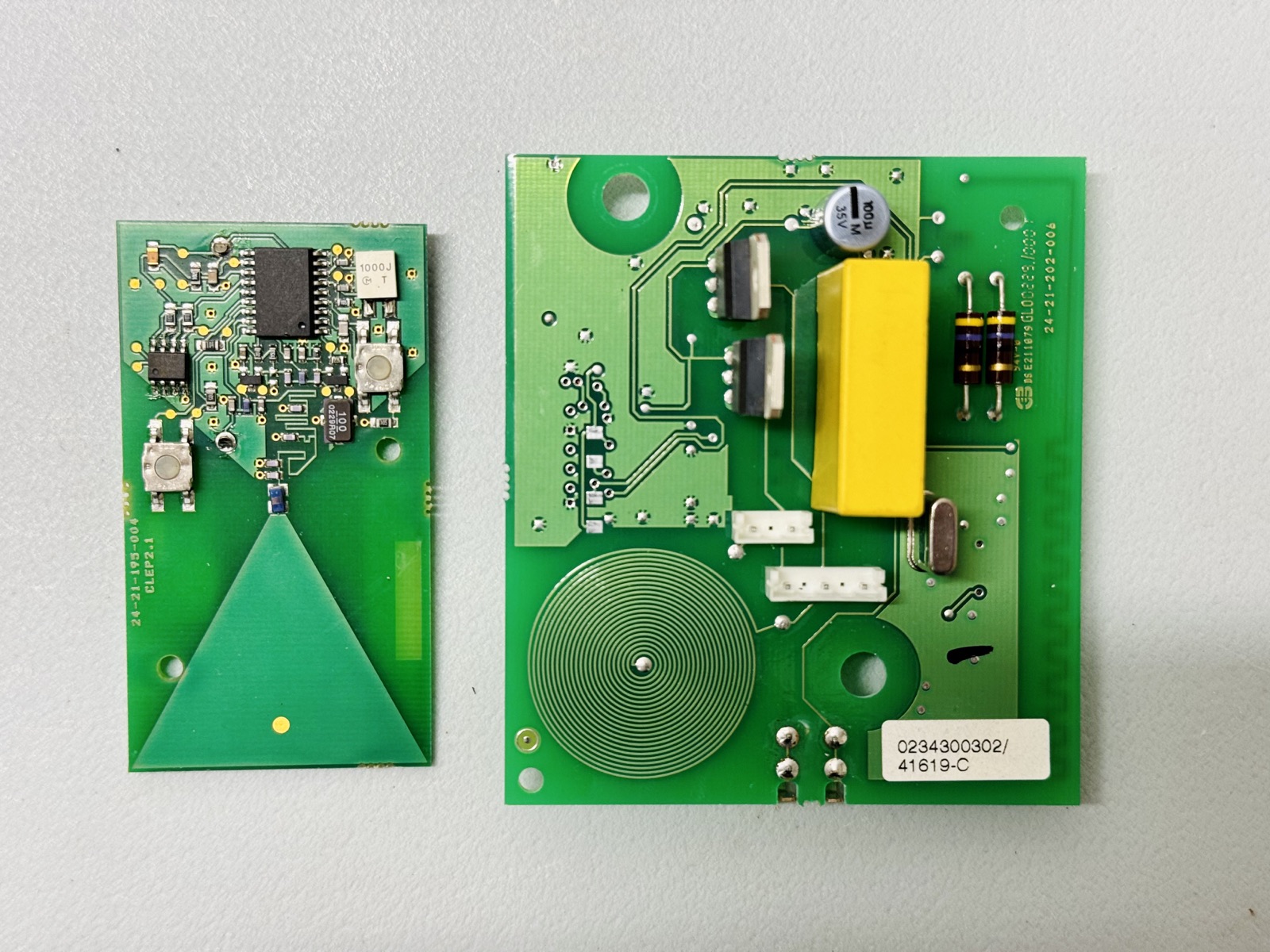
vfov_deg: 30.3
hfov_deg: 39.7
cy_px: 476
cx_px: 635
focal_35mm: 48
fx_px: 1761
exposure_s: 1/50
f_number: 1.78
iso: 125
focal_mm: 6.86
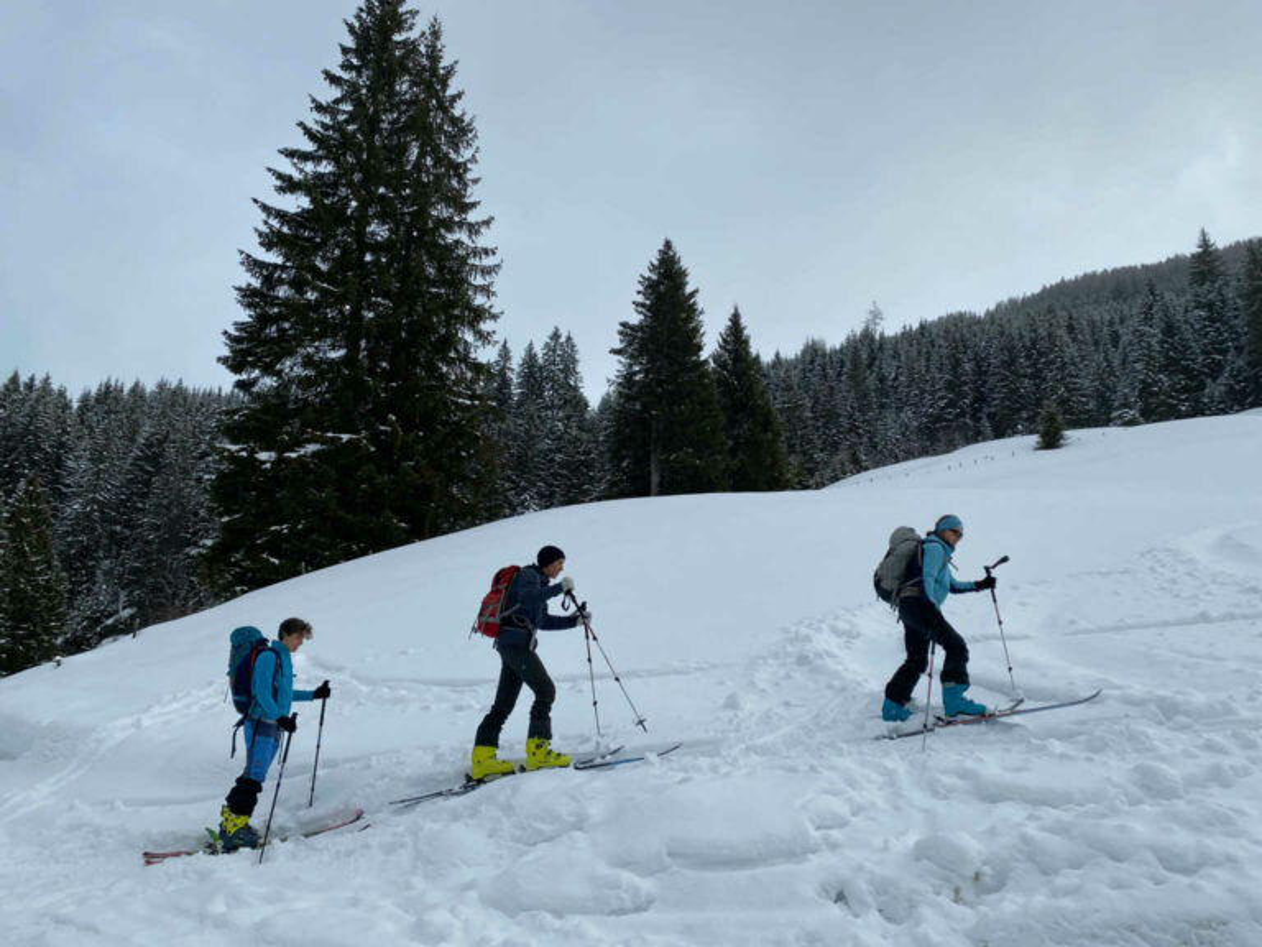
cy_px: 474
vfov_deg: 53.1
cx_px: 631
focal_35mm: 26
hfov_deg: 67.3
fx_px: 948
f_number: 1.8
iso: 32
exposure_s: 1/3401
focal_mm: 4.25
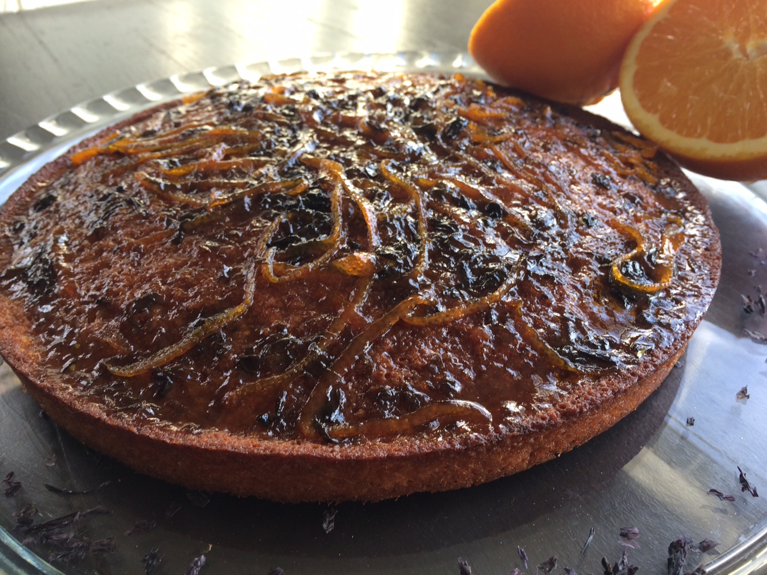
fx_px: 643
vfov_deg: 48.2
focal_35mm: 29
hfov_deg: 61.7
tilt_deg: -37.2
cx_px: 384
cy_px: 288
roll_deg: +0.8
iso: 40
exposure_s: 1/50
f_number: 2.2
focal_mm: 4.15
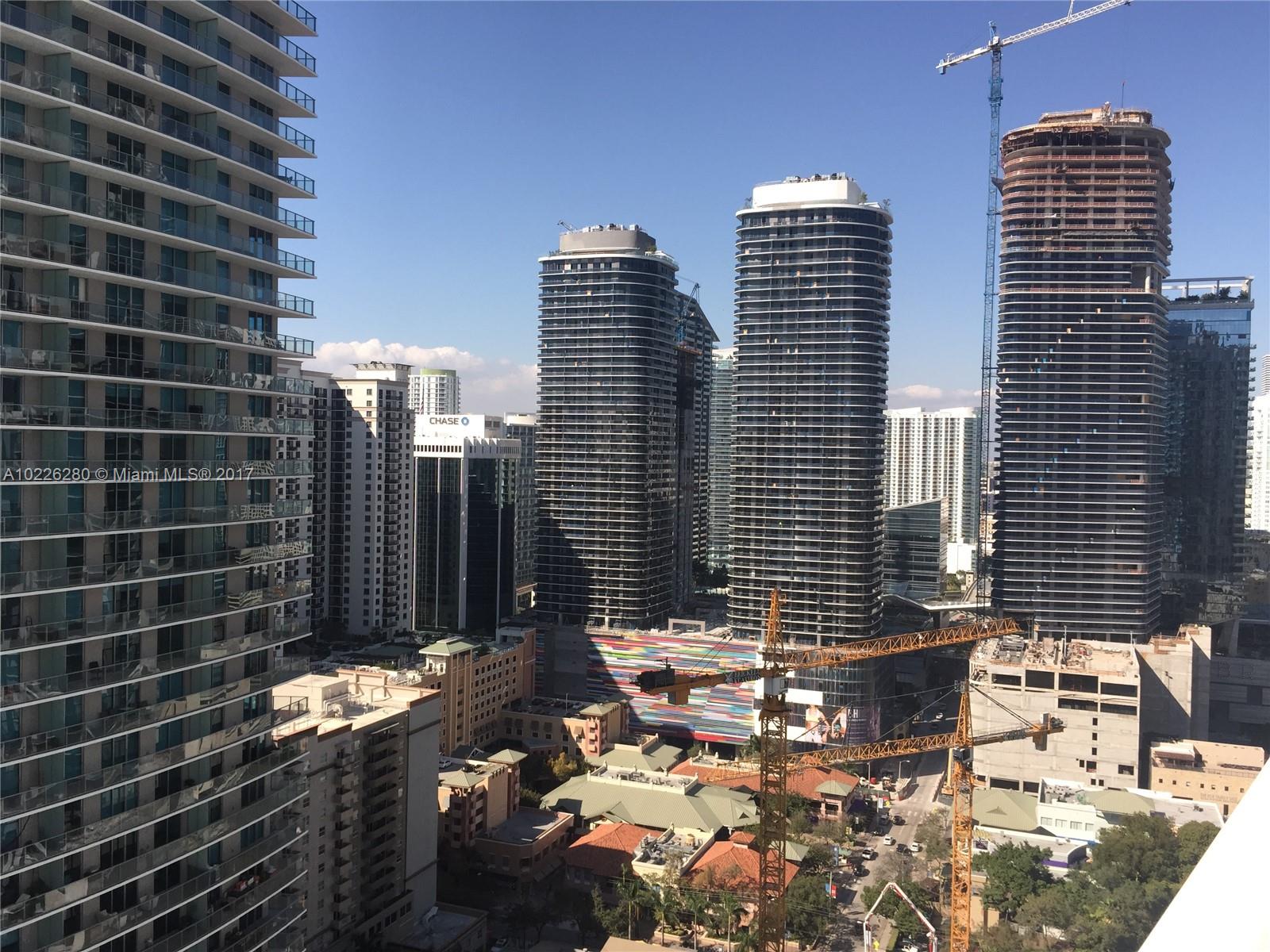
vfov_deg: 48.2
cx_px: 635
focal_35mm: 29
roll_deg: -1.9
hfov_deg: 61.7
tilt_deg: -1.7
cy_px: 476
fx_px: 1064
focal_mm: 4.15
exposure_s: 1/1980
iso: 32
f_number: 2.2
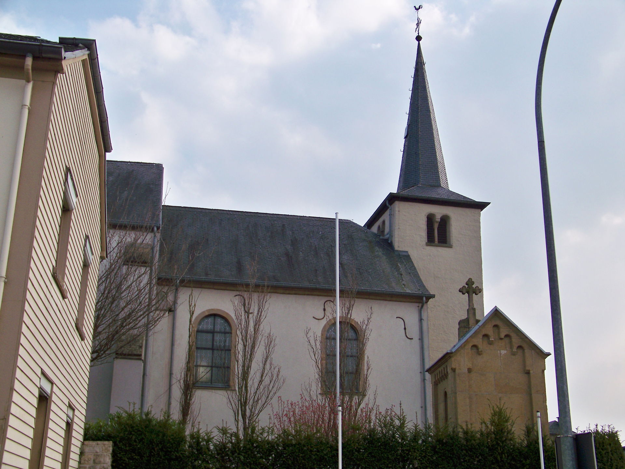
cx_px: 312
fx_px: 740
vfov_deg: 35.1
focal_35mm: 41
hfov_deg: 45.8
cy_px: 234
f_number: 2.8
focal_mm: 7.6
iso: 125
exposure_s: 1/1000
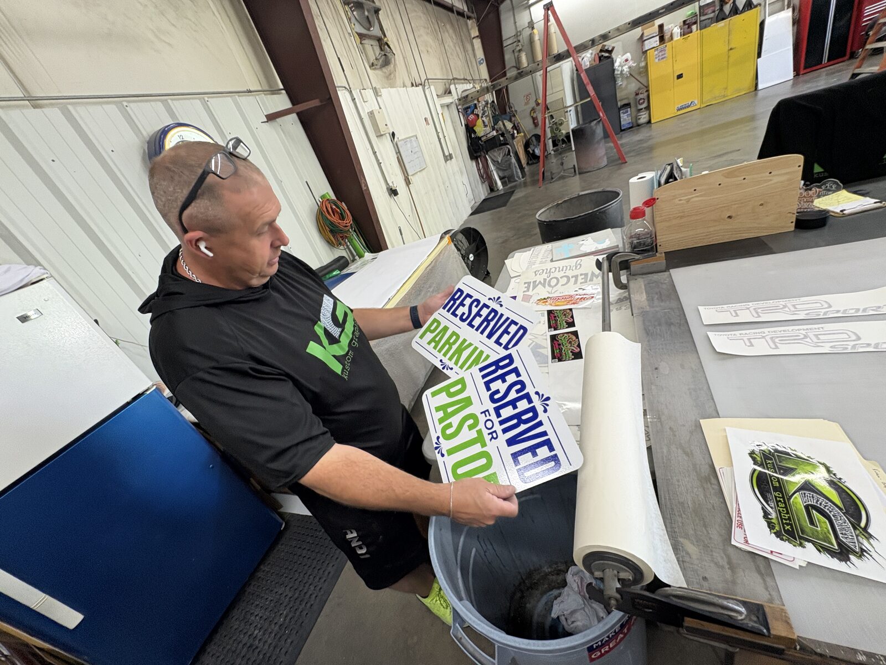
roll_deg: +22.8
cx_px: 443
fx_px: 358
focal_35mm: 14
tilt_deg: -25.5
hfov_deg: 102.1
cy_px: 332
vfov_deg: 85.7
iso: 200
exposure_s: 1/120
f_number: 2.2
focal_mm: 2.22
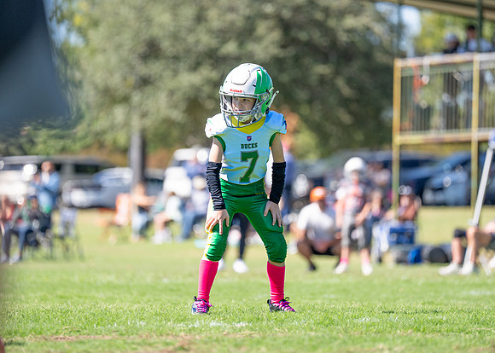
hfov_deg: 7.9
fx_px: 3570
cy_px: 155
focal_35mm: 254
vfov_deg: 5.7
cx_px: 245
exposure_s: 1/2000
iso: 160
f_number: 2.8
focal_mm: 200
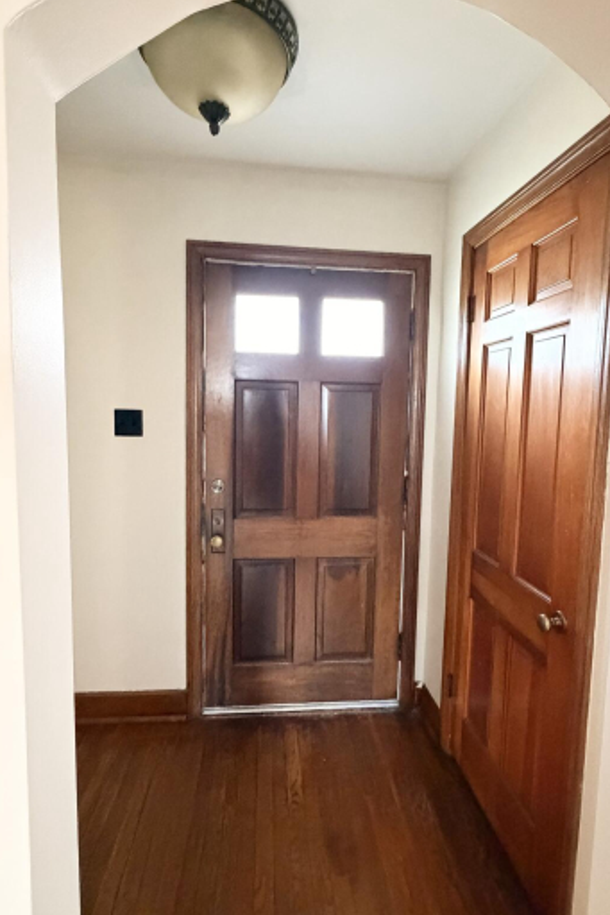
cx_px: 317
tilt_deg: -4.8
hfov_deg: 64.6
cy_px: 454
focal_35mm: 19
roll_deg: -2.2
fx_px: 483
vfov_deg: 86.9
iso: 1250
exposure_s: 1/60
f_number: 2.2
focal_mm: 2.22
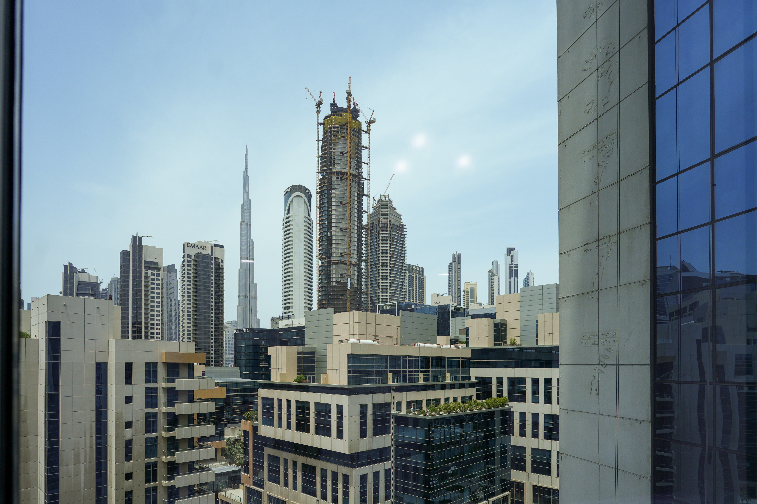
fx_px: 421
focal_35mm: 20
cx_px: 378
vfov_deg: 61.9
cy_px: 252
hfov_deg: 84.0
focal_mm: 20
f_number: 4.5
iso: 100
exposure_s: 1/350
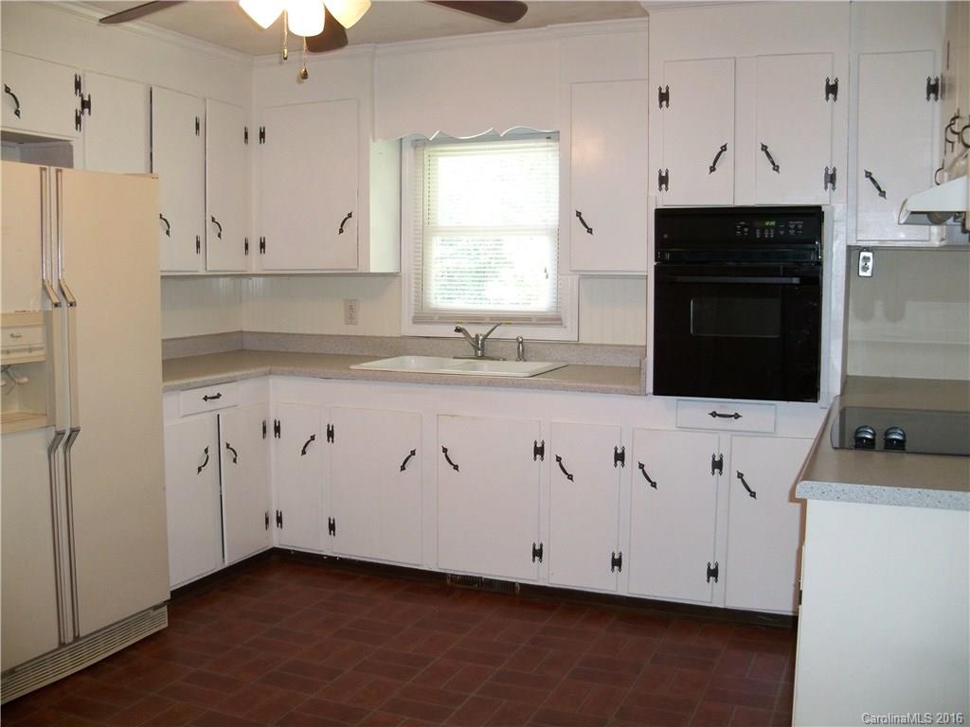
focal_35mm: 35
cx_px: 485
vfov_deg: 40.7
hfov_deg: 52.6
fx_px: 981
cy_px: 364
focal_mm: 6.2
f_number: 3.5
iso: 200
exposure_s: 1/40
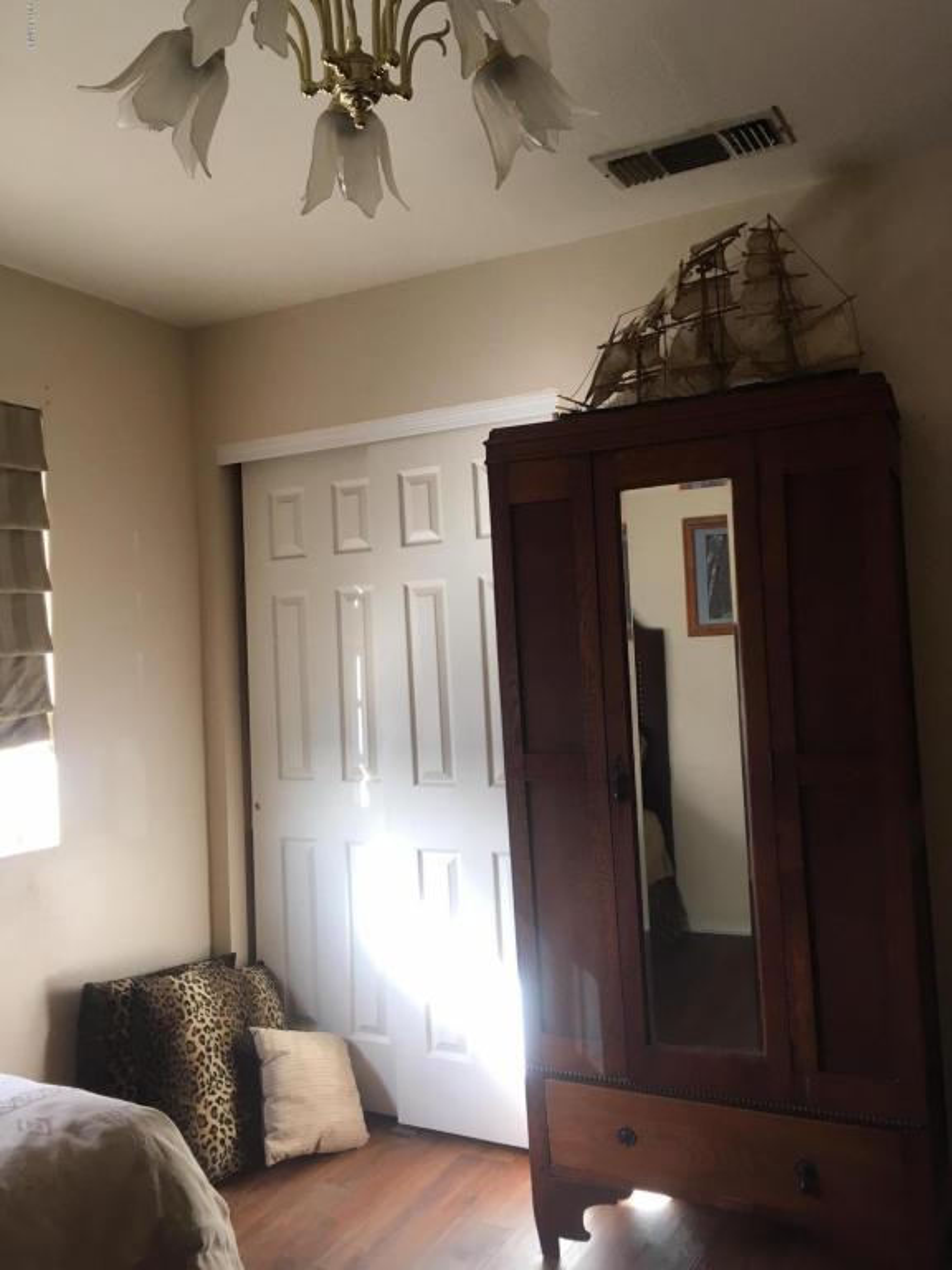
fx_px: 1063
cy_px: 635
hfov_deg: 48.2
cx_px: 476
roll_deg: +2.8
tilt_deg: -0.7
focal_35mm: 29
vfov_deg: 61.7
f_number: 2.2
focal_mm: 4.15
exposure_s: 1/30
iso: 25
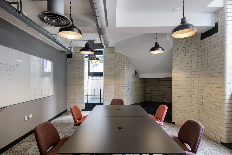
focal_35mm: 19
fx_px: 122
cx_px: 116
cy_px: 78
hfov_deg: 86.9
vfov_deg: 64.5
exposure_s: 1/2.5
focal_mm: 19
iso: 200
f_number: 11
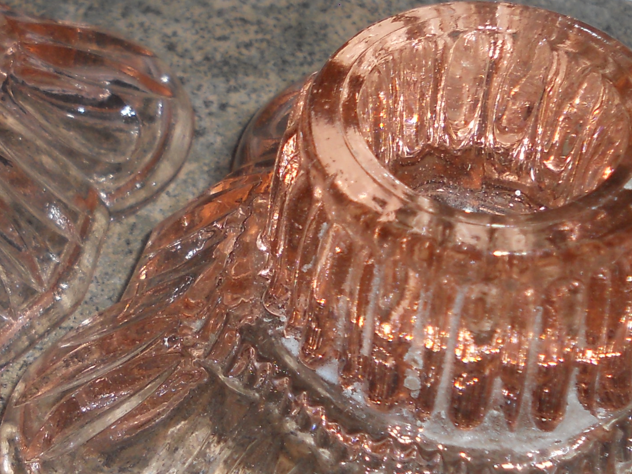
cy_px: 262
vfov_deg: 16.4
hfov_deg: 21.4
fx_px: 1643
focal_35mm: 90
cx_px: 101
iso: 80
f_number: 8.8
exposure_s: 1/25
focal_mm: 5.8
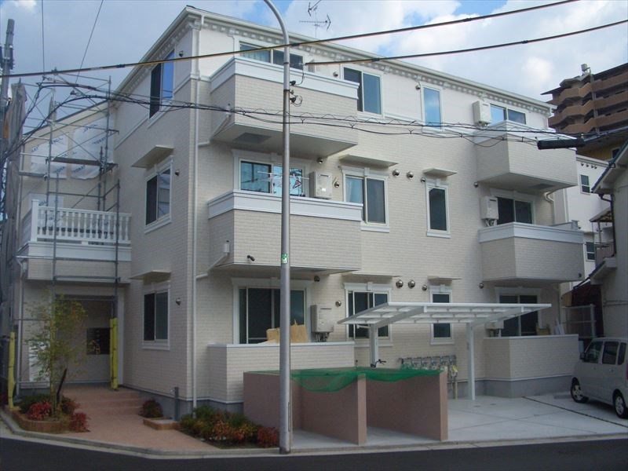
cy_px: 236
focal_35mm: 35
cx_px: 314
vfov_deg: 40.7
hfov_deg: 52.6
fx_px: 635
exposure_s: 1/1250
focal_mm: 5.8
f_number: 4.3
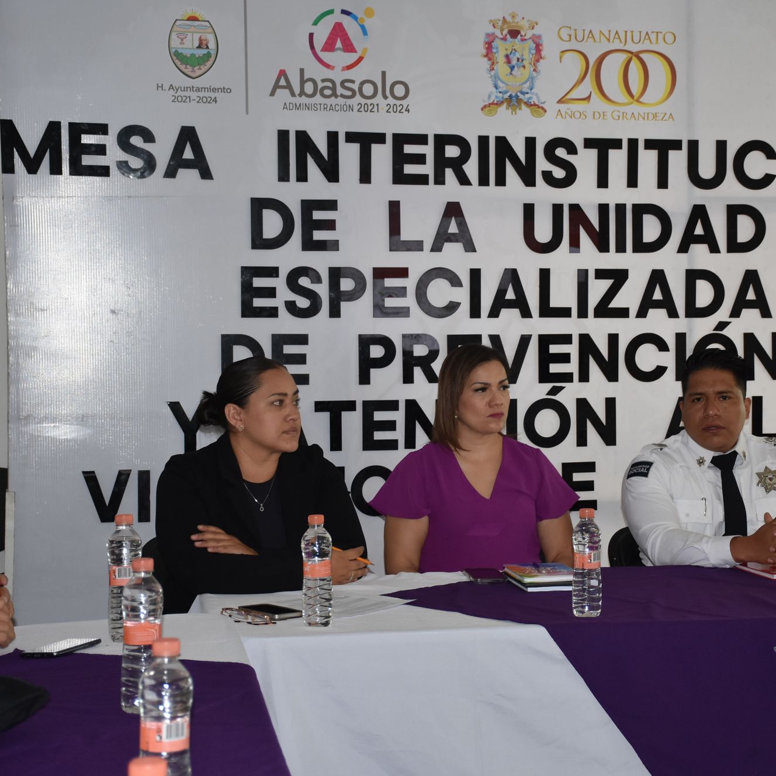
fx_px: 1851
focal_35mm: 73
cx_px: 510
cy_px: 389
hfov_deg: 23.6
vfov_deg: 23.7
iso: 800
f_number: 4.2
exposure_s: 1/60
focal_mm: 38
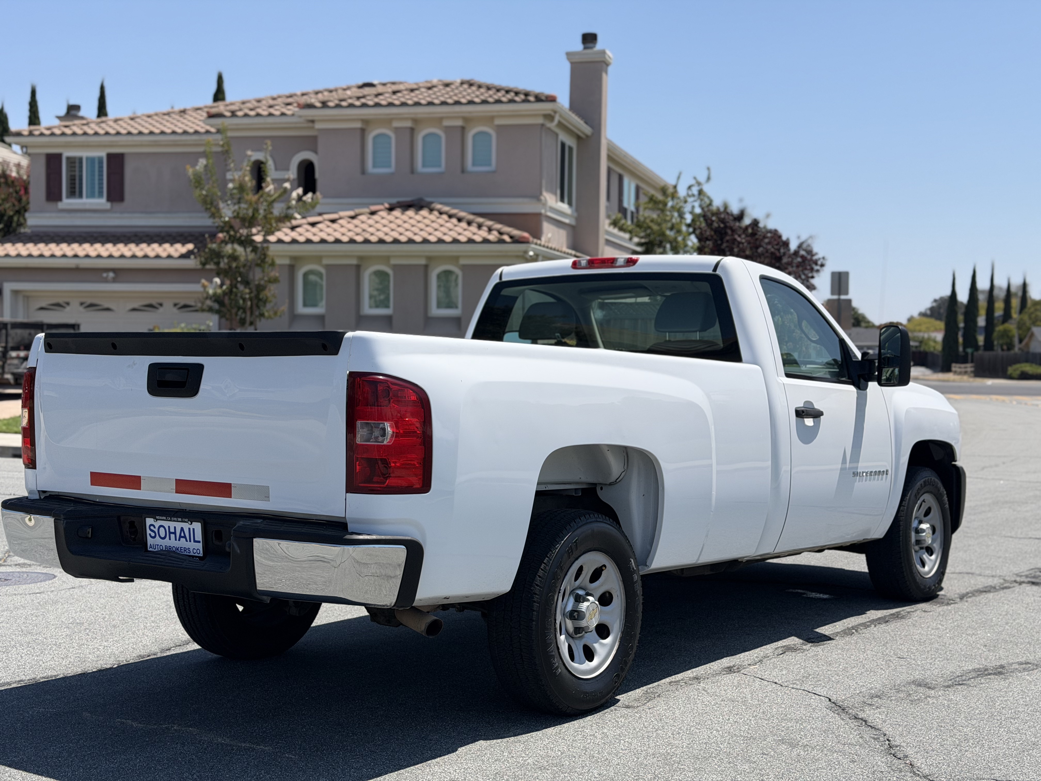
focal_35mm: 48
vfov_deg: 30.3
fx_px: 1443
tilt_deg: -2.3
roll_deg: -0.5
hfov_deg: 39.7
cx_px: 520
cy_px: 390
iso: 64
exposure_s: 1/5208
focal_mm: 6.76
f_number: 1.78
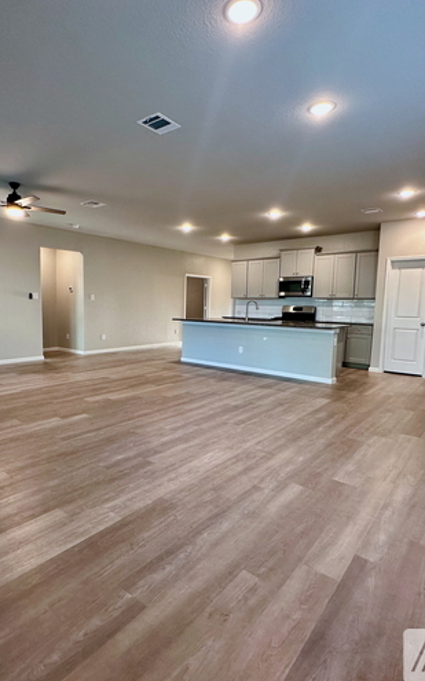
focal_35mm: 20
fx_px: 371
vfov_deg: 85.1
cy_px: 340
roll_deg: -1.4
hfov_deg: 59.1
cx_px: 167
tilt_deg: -4.7
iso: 200
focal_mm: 2.22
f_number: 2.2
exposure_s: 1/60
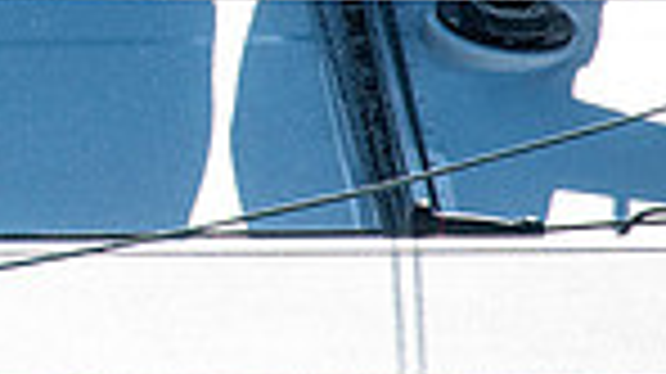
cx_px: -536
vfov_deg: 0.7
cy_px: -385
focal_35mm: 1845
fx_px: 32559
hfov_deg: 1.2
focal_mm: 300
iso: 320
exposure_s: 1/4000
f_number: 5
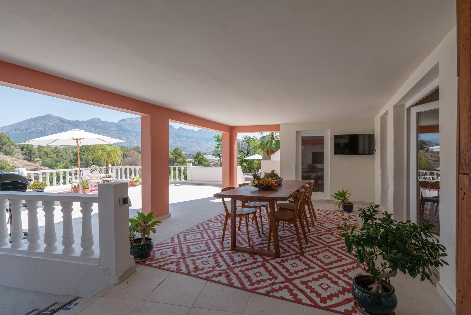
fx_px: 222
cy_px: 158
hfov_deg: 93.3
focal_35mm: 17
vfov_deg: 70.5
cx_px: 236
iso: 250
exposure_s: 1/400
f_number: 8
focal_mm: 17
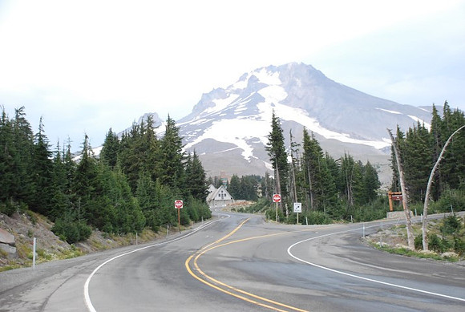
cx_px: 232
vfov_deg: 25.9
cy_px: 156
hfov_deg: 37.8
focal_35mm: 52
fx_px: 679
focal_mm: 35
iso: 1600
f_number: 4.5
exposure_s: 1/4000
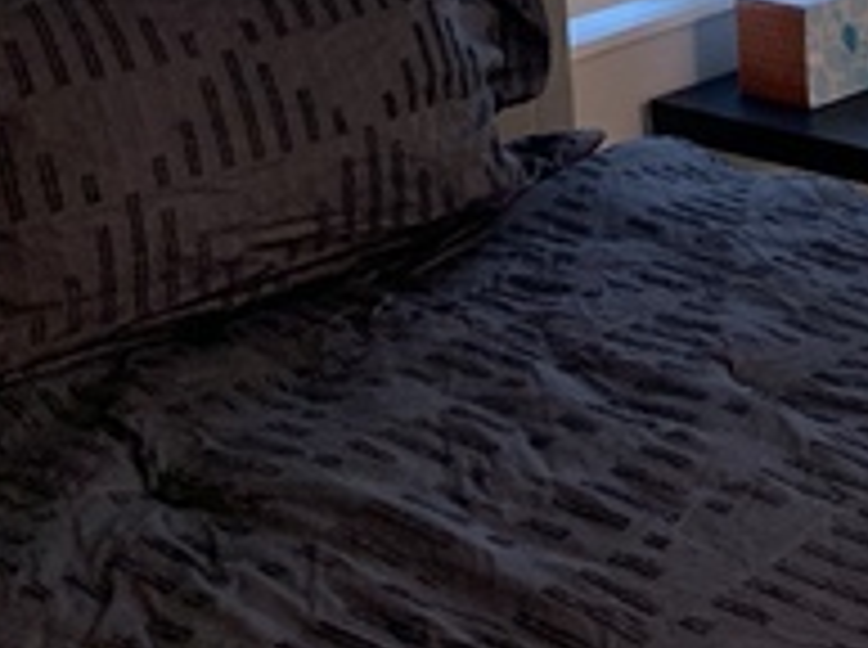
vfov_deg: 14.9
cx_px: 1437
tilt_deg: -5.5
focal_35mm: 90
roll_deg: +1.5
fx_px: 2253
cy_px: -405
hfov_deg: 18.4
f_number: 1.8
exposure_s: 1/60
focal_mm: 4.25
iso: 250
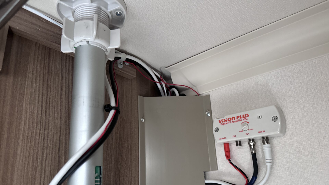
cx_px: 173
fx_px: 244
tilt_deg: +20.3
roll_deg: +2.5
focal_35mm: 28
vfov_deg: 41.3
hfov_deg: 67.9
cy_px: 110
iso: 500
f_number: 1.78
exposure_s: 1/60
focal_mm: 6.86
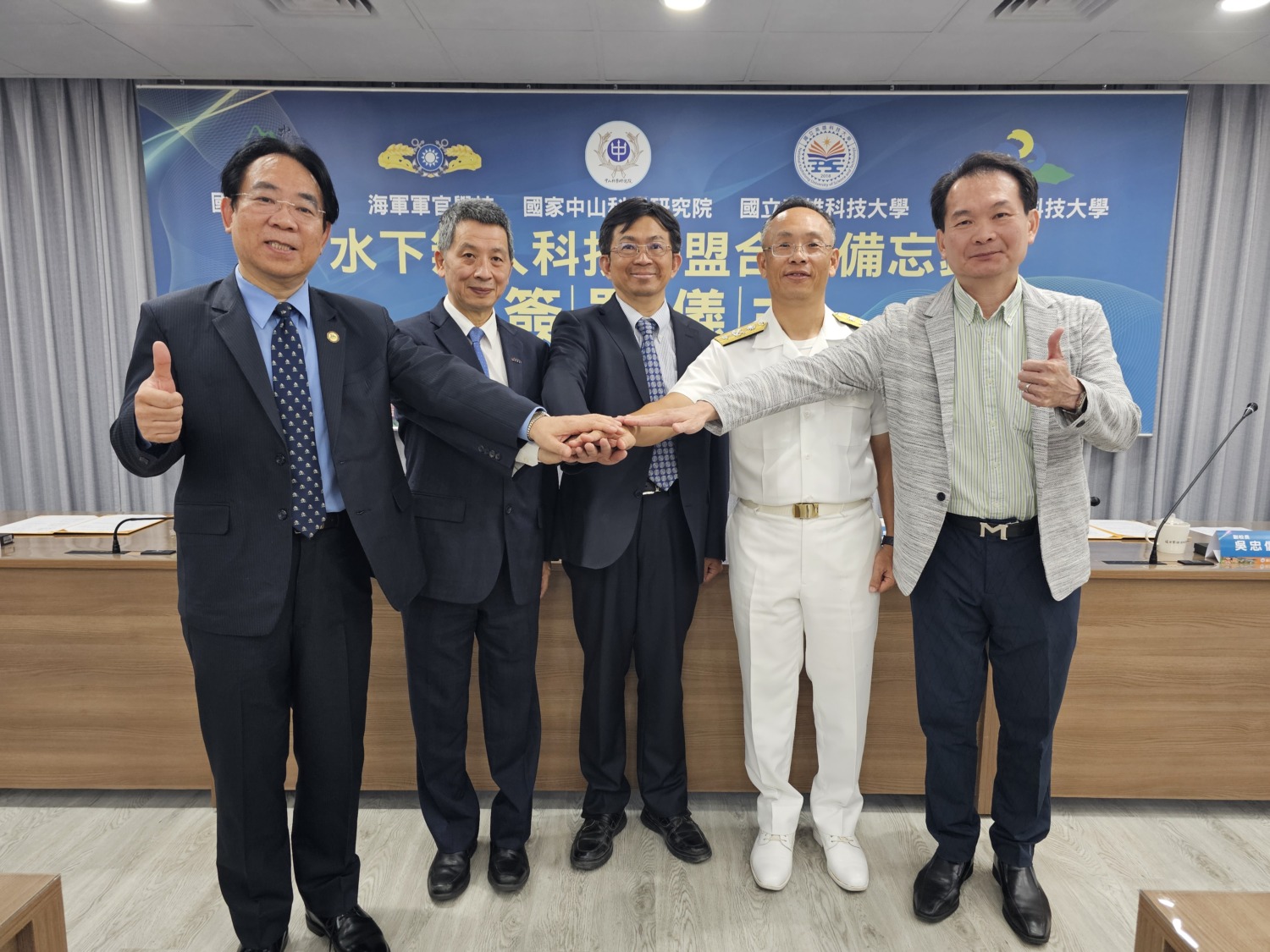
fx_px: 844
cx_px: 635
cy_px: 476
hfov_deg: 73.9
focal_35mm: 23
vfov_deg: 58.9
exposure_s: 1/120
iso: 160
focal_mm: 6.3
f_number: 1.7
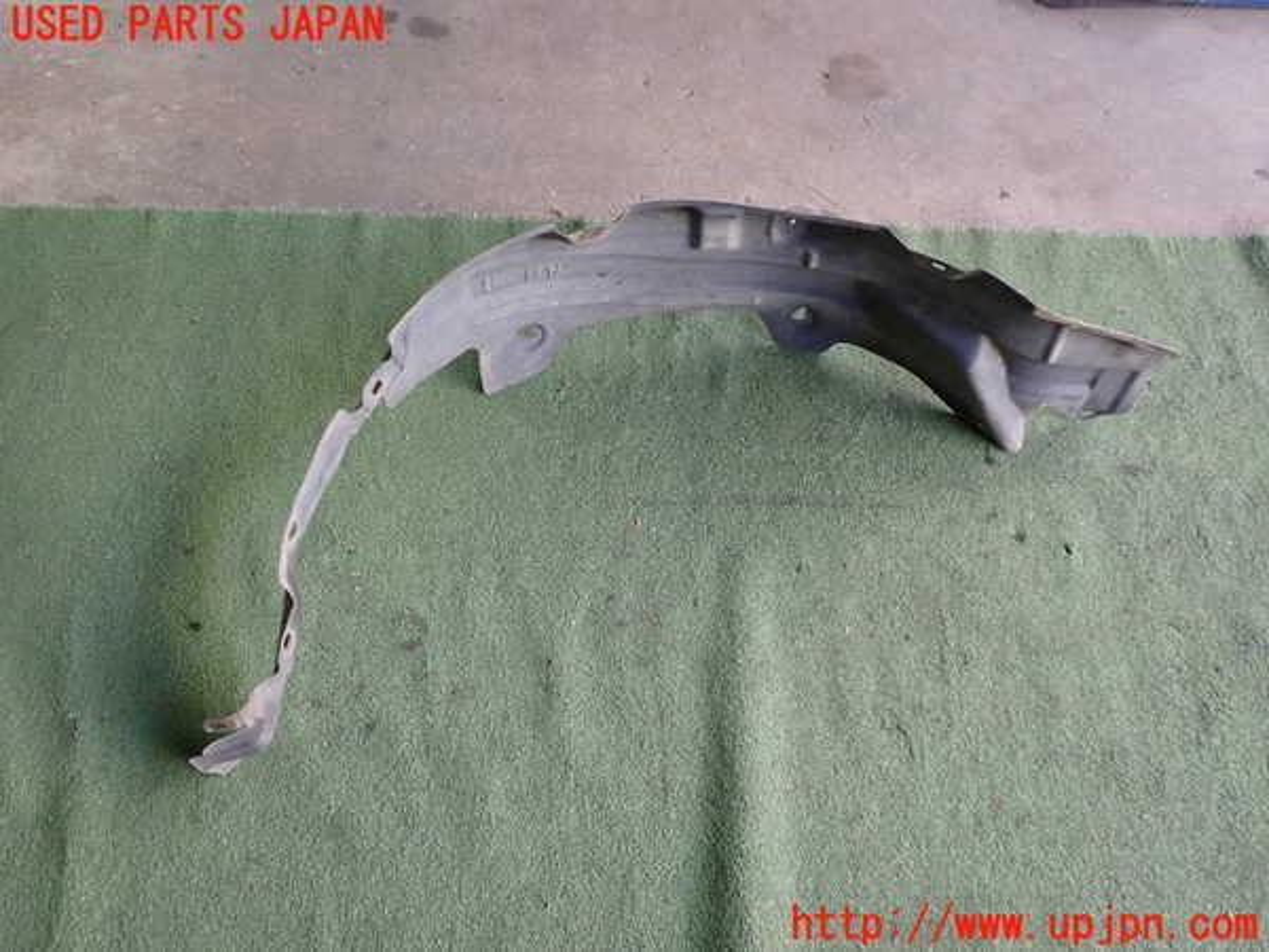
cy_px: 476
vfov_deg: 46.8
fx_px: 1100
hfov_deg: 60.0
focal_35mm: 30
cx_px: 634
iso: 200
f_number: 2.3
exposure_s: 1/50
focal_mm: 5.4
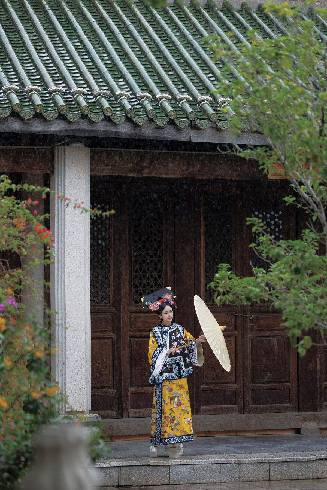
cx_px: 164
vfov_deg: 20.0
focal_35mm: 102
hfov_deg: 13.4
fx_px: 1390
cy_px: 245
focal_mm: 102
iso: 250
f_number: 2.8
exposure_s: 1/400
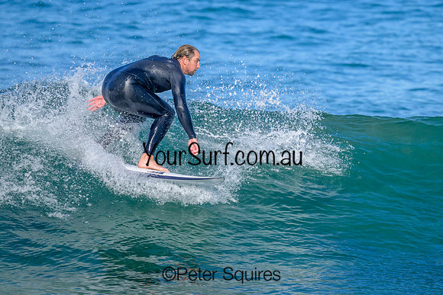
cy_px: 128
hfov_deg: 1.9
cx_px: 240
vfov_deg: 1.3
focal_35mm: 1099
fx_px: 13523
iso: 450
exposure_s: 1/2000
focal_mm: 800
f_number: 8
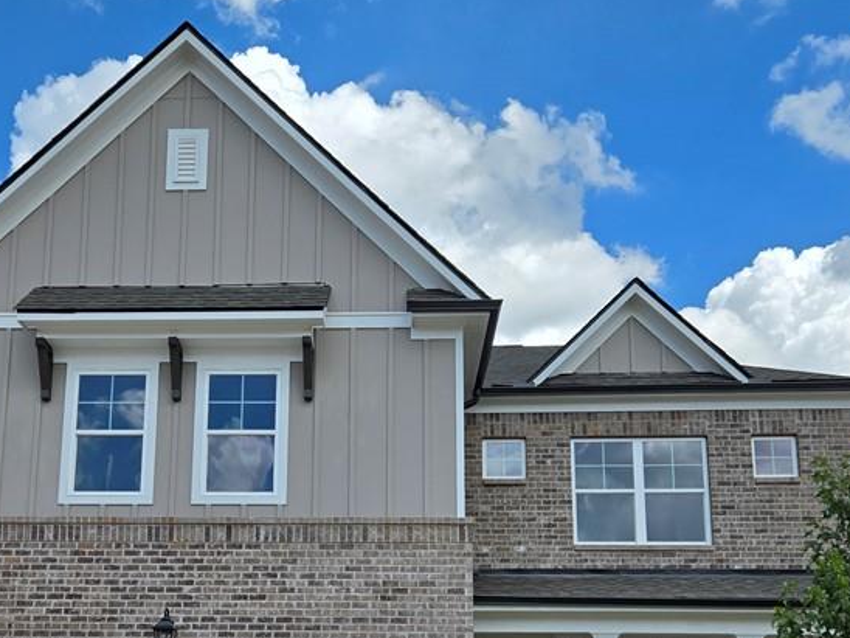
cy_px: 537
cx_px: 327
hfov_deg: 43.6
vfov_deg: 32.4
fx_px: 1056
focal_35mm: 43
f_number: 1.8
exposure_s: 1/2921
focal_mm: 5.4
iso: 32
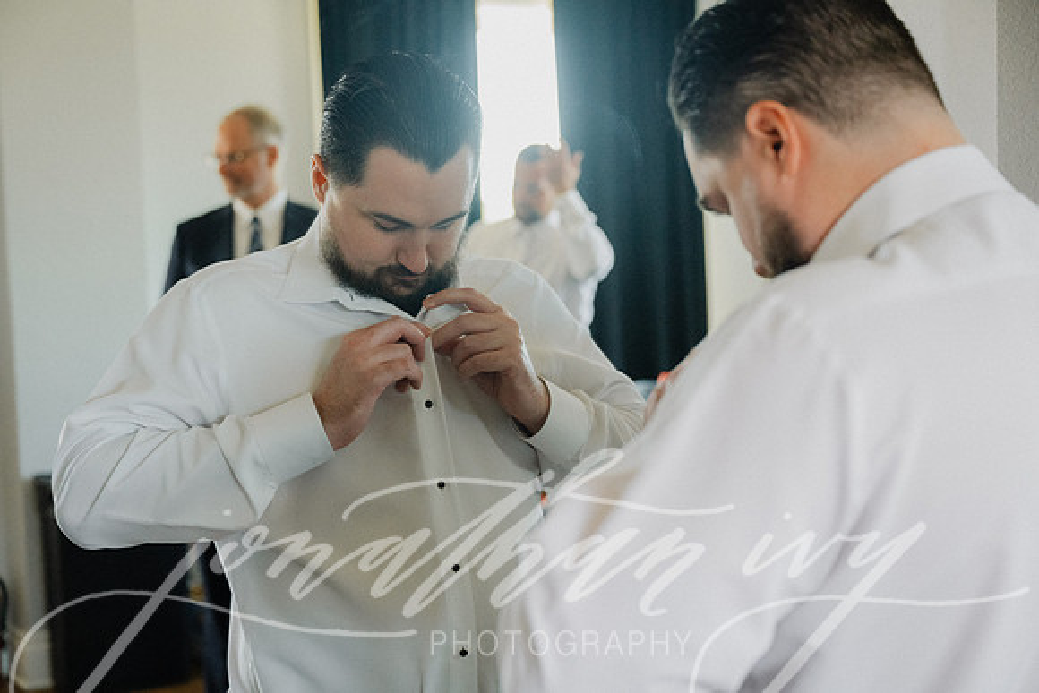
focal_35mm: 55
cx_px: 520
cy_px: 346
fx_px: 1588
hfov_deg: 36.2
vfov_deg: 24.6
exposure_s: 1/400
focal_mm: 55
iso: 4000
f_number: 3.5
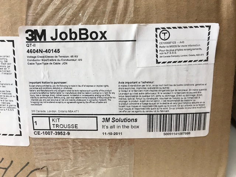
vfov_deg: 49.7
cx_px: 118
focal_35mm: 28
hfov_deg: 63.4
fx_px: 191
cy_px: 88
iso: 25
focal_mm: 3.99
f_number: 1.8
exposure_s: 1/30
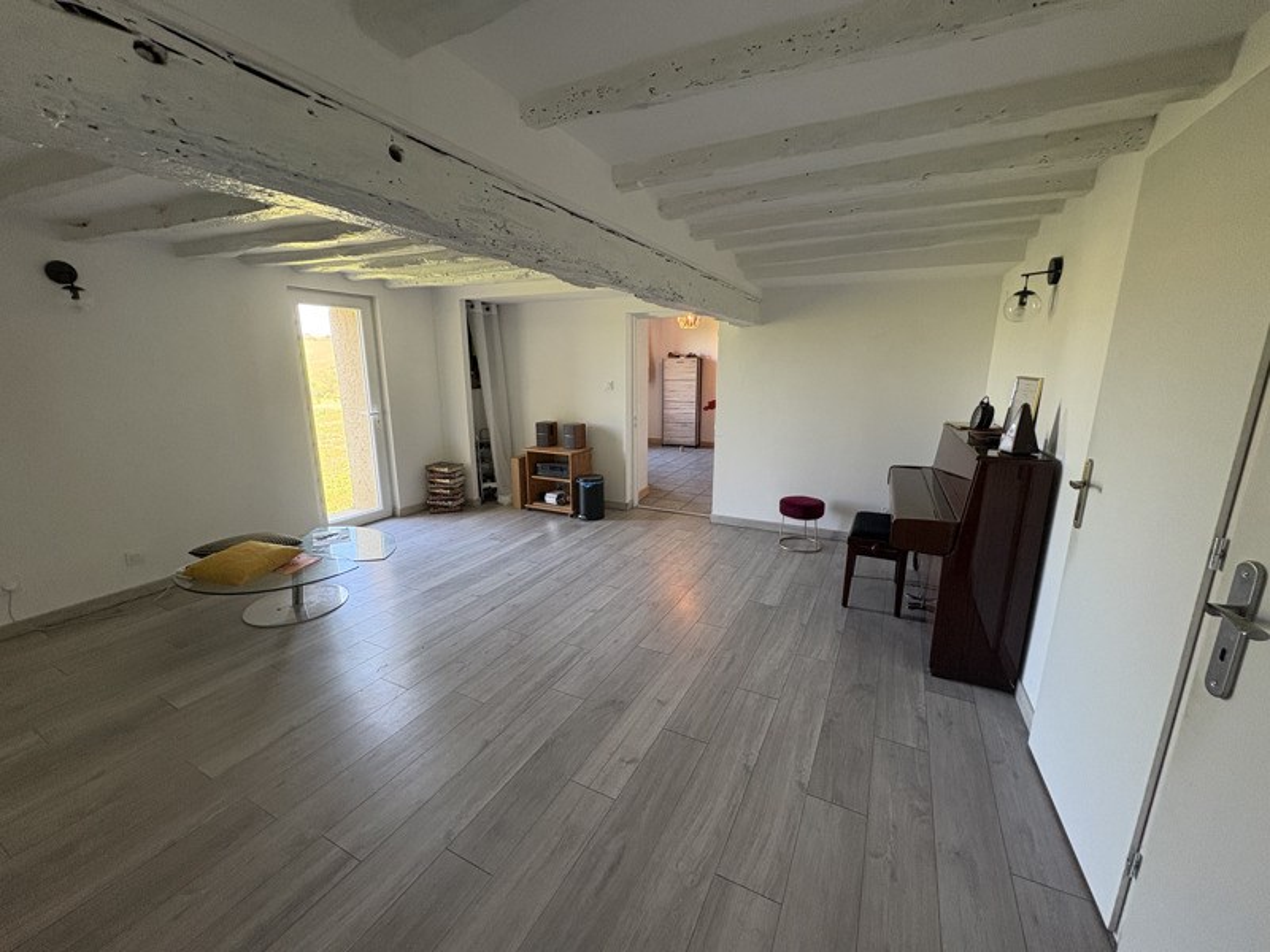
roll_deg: +0.8
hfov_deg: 102.1
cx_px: 635
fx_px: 514
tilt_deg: -13.6
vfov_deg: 85.7
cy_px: 476
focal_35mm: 14
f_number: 2.2
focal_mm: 2.22
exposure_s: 1/60
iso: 250
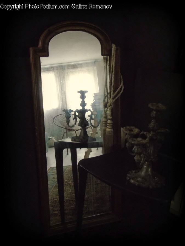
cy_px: 123
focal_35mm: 40
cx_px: 92
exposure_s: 1/4
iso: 800
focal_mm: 7.1
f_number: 3.9
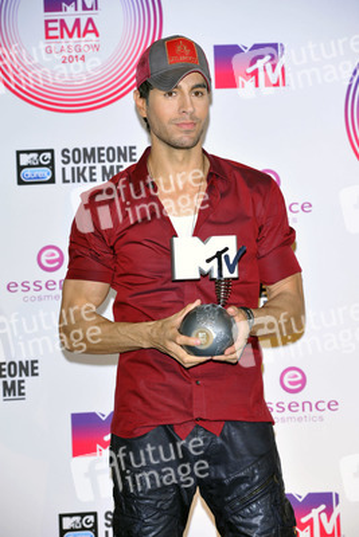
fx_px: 1868
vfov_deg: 16.4
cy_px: 268
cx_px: 180
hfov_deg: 11.0
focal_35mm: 125
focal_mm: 125
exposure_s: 1/250
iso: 800
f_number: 7.1
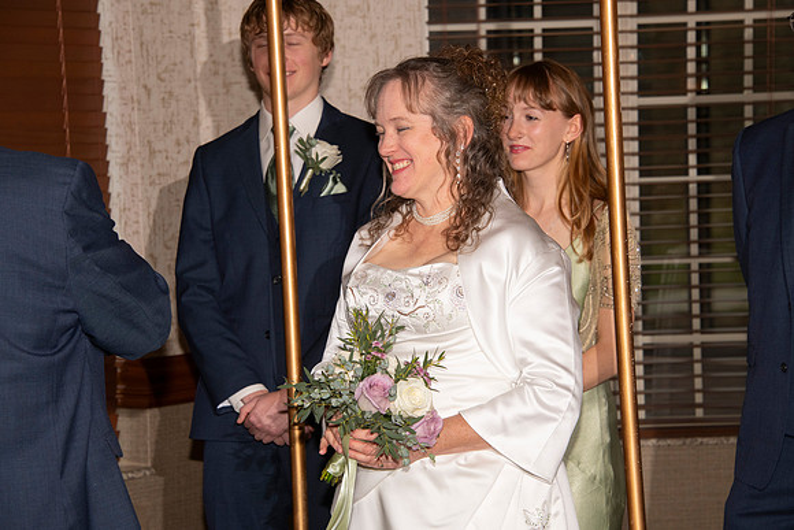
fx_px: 2978
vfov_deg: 10.2
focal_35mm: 135
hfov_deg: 15.2
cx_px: 397
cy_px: 265
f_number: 9
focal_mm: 135
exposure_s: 1/160
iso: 1000
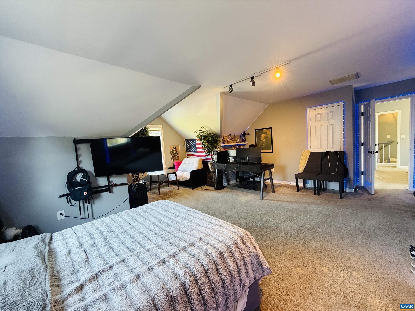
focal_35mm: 14
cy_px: 156
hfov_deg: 102.1
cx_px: 208
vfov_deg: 85.7
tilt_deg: -3.7
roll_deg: +4.0
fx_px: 168
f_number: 2.2
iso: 250
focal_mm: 2.22
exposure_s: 1/60
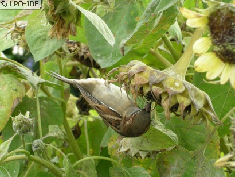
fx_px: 856
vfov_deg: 11.8
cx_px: 118
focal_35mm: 126
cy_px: 88
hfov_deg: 15.6
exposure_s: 1/60
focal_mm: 26.3
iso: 73
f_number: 5.3
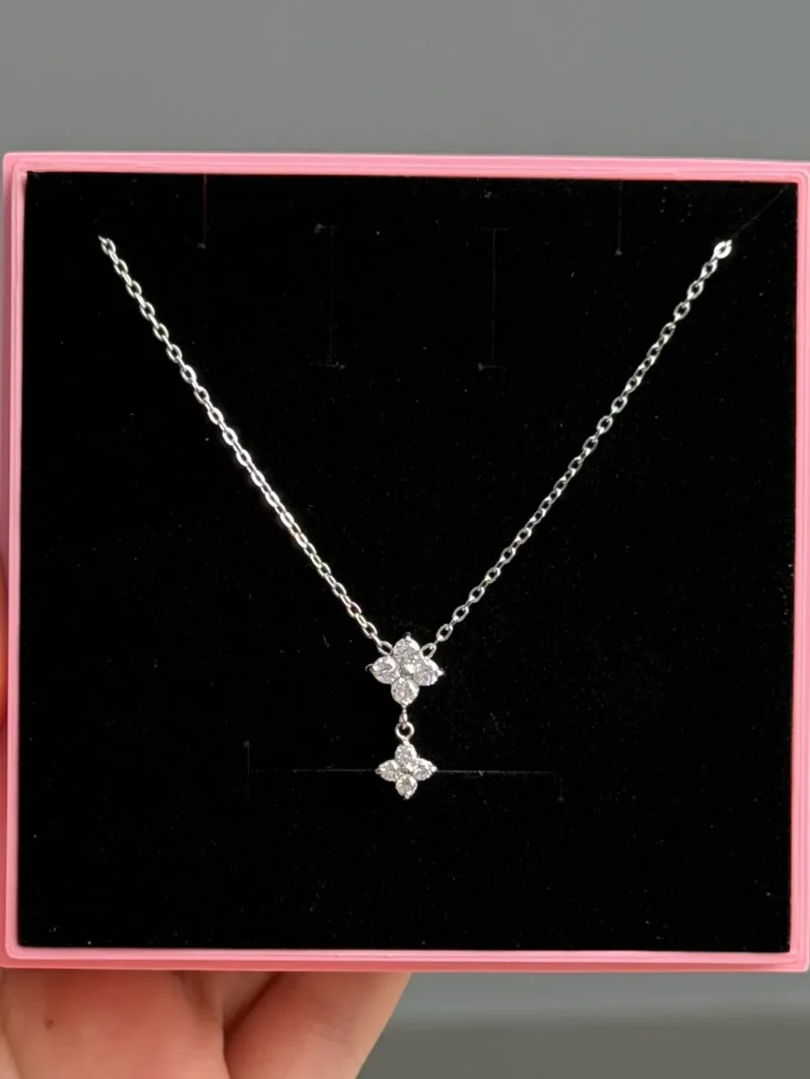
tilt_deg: -16.2
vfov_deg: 39.6
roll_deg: +0.6
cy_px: 540
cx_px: 405
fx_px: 1497
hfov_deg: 30.3
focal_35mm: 48
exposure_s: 1/207
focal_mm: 6.76
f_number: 1.78
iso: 50
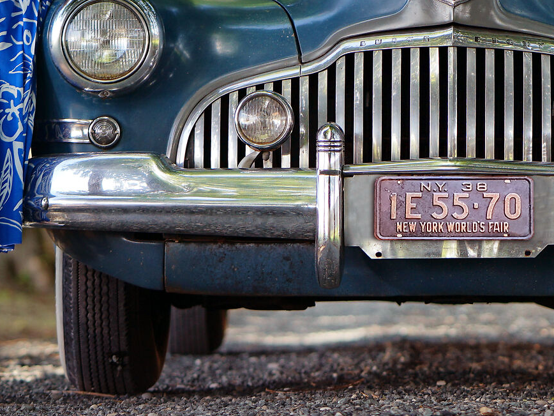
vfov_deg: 6.6
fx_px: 3617
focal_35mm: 226
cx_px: 405
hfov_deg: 8.7
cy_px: 24
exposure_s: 1/800
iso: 80
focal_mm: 85
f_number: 2
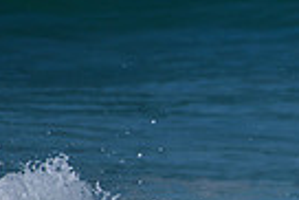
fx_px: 17701
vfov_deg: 0.6
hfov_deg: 1.0
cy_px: 249
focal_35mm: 2129
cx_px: 457
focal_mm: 500
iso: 110
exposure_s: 1/2000
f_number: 5.6
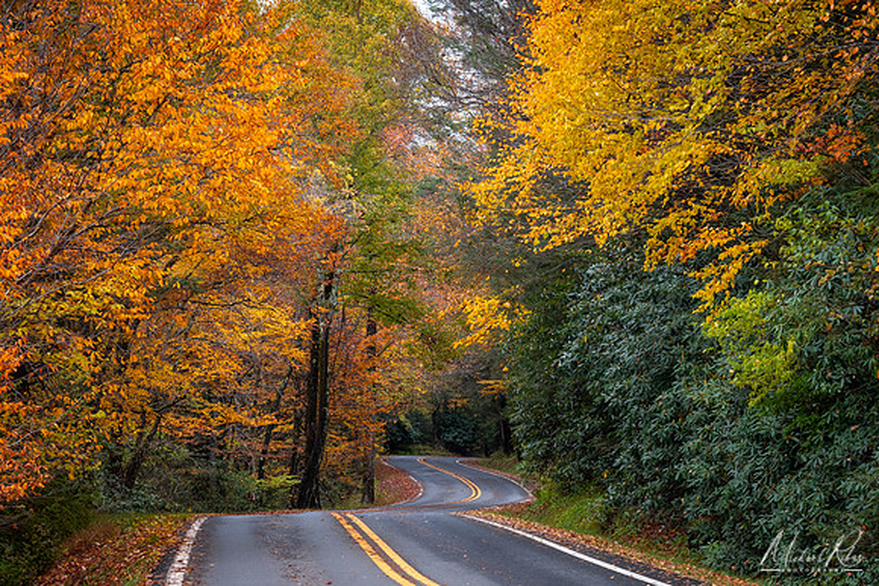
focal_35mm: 135
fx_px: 3297
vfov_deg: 10.2
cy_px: 293
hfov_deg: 15.2
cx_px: 440
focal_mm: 90
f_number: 11
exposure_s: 1/80
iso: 400
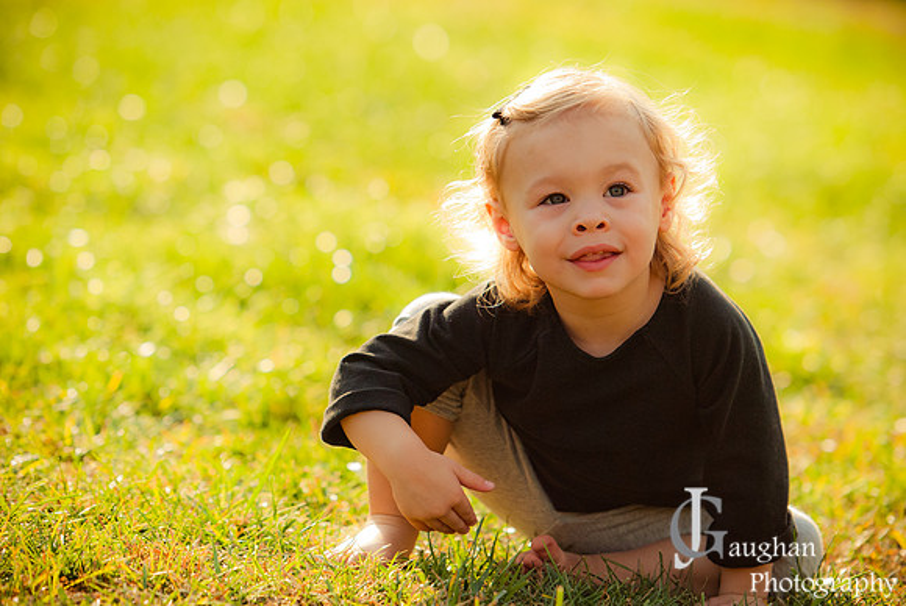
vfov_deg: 5.4
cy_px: 303
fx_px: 6424
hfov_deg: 8.1
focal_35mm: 255
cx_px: 453
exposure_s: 1/1000
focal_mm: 170
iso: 250
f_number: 2.8
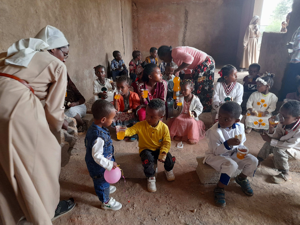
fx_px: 217
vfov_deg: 54.9
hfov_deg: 69.4
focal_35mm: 25
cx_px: 150
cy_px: 112
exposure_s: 1/50
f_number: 2
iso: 320
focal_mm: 4.6
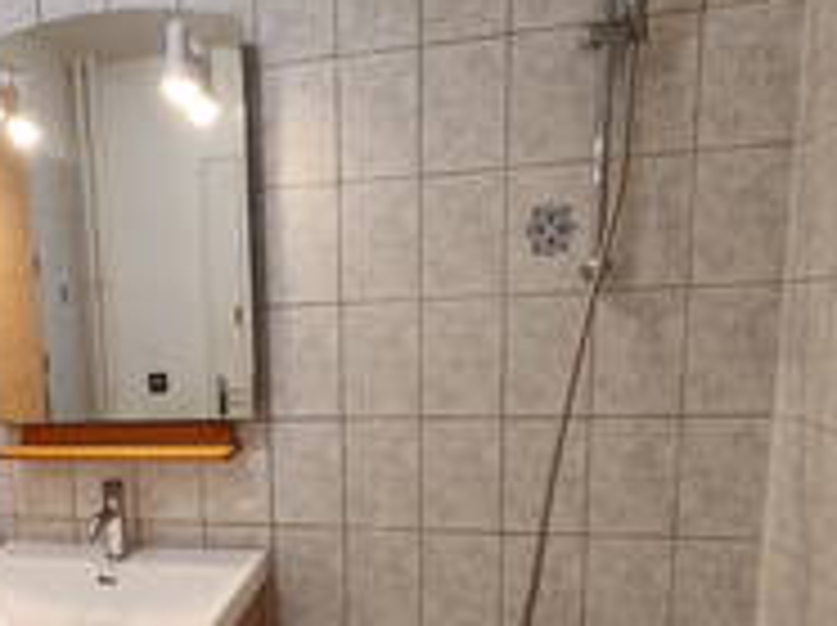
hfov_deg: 56.5
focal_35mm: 31
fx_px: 749
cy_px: 441
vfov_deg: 44.3
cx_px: 248
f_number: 2.2
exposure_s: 1/33
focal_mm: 1.96
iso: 125
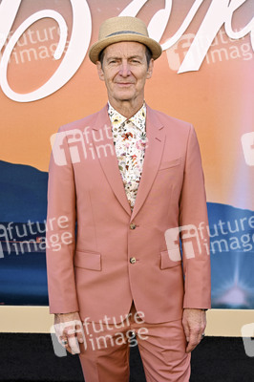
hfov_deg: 21.5
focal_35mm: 63
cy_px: 191
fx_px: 668
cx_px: 127
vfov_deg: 31.9
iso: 500
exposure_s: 1/320
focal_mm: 63
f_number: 7.1
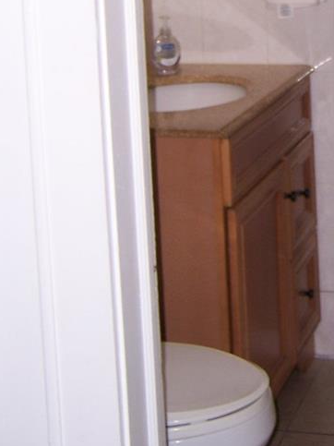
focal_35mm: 82
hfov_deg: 17.5
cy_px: -45
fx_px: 1055
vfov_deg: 22.5
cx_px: 352
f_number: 2.8
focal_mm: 5.5
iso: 80
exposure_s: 1/60
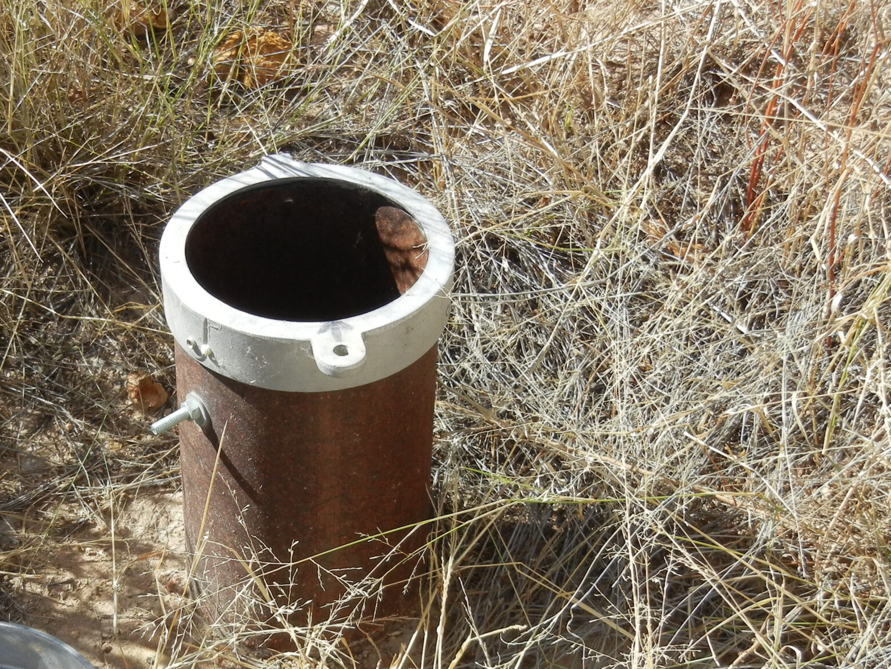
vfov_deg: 17.0
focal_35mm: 86
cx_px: 196
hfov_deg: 22.5
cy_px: 531
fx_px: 2214
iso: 160
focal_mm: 9.3
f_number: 3.9
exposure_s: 1/574
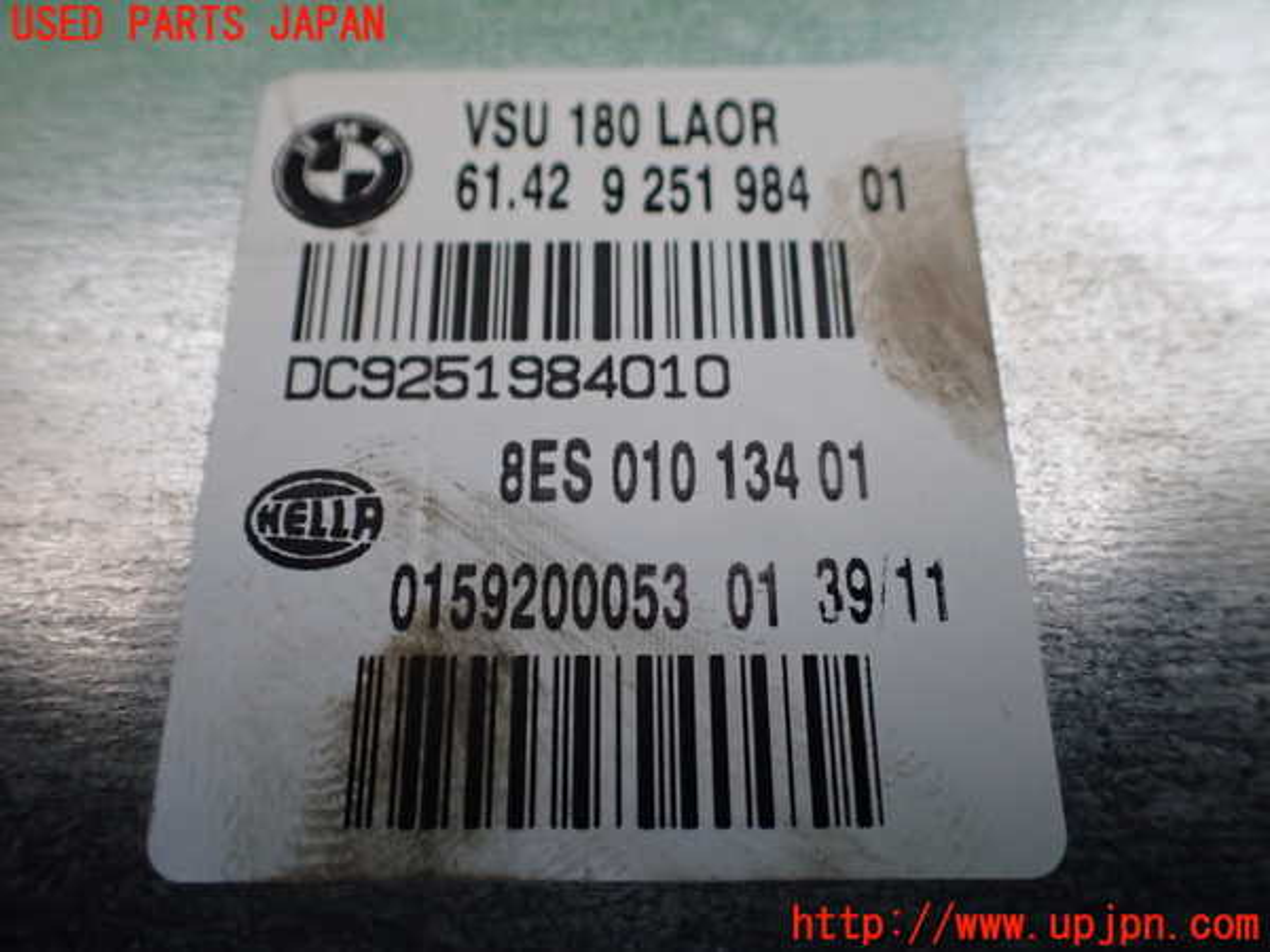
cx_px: 635
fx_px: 1101
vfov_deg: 46.8
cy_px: 476
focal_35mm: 30
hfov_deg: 60.0
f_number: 2.3
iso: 500
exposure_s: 1/125
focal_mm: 5.4
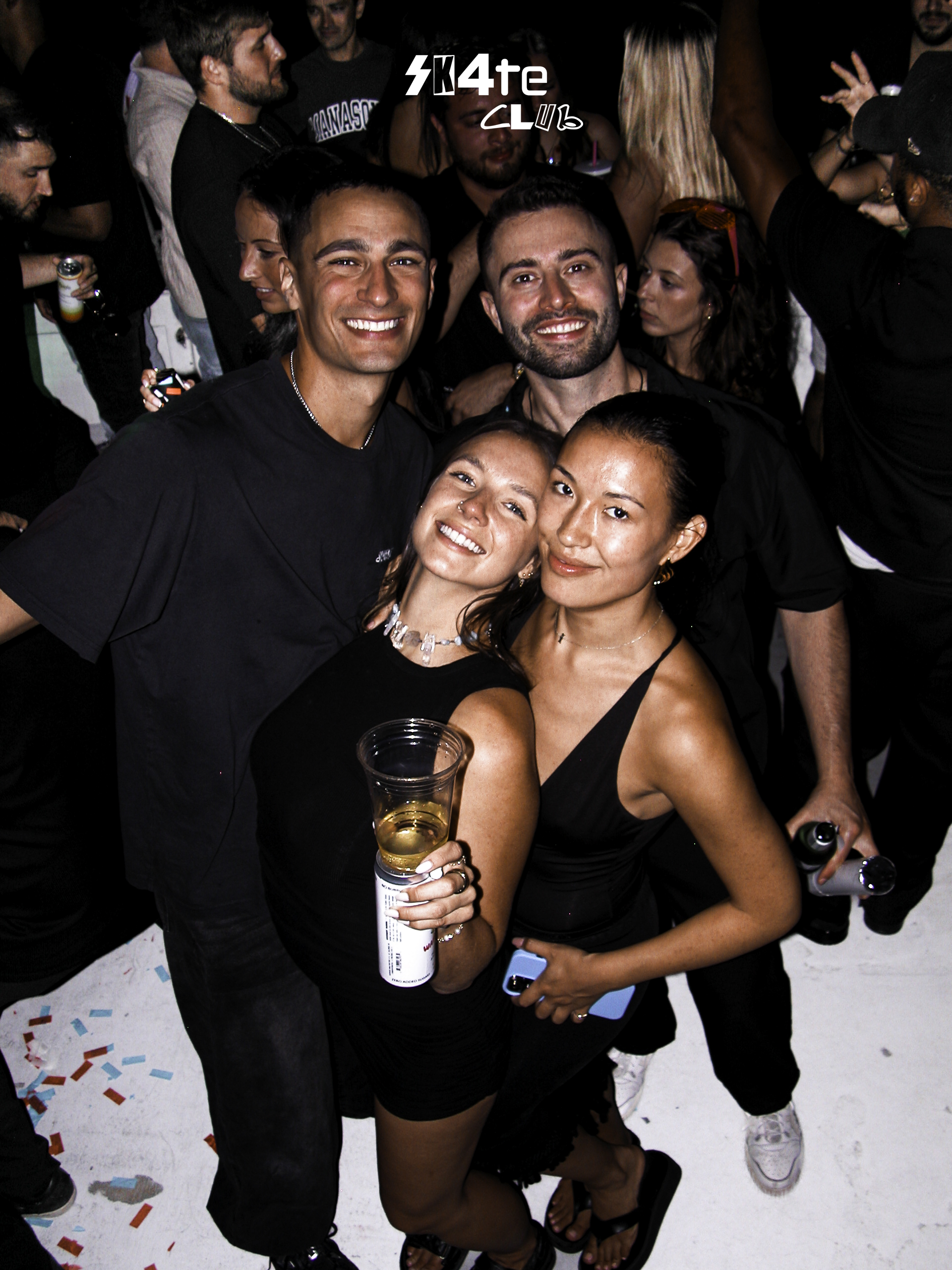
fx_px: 1283
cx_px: 476
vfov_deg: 52.6
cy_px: 635
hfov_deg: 40.7
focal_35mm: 35
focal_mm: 8.9
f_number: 2.8
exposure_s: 1/60
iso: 100
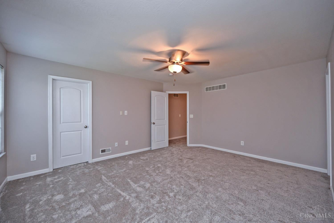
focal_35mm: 14
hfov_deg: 104.3
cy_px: 112
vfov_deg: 81.2
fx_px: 130
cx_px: 167
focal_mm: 14
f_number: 4
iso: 400
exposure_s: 1/60
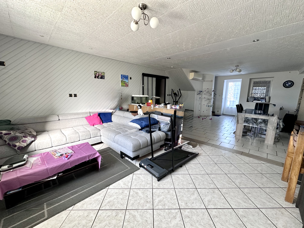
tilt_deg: -9.1
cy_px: 114
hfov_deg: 102.1
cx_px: 152
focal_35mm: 14
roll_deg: -1.0
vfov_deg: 85.7
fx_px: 123
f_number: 2.2
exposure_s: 1/99
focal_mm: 2.22
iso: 160
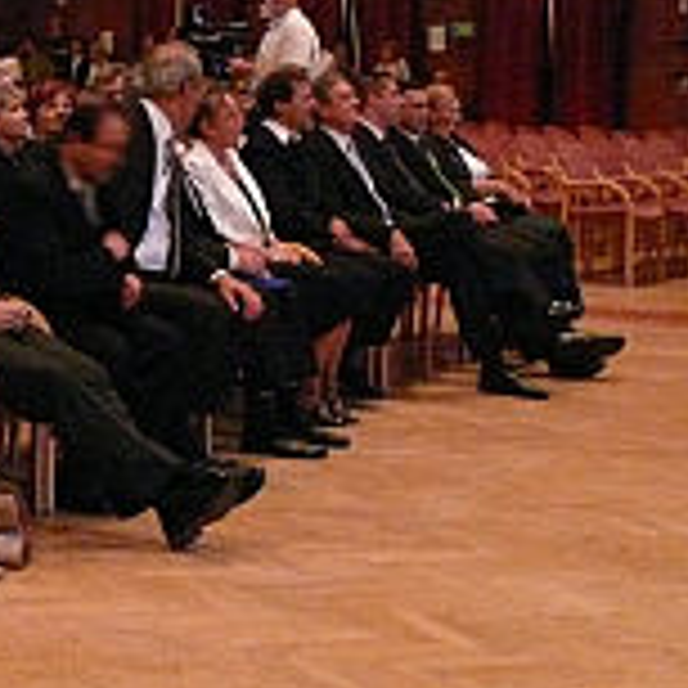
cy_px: 67
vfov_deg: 18.8
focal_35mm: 91
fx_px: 2046
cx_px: -310
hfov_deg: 17.4
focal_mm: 7.4
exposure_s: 1/10
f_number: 2.8
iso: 800
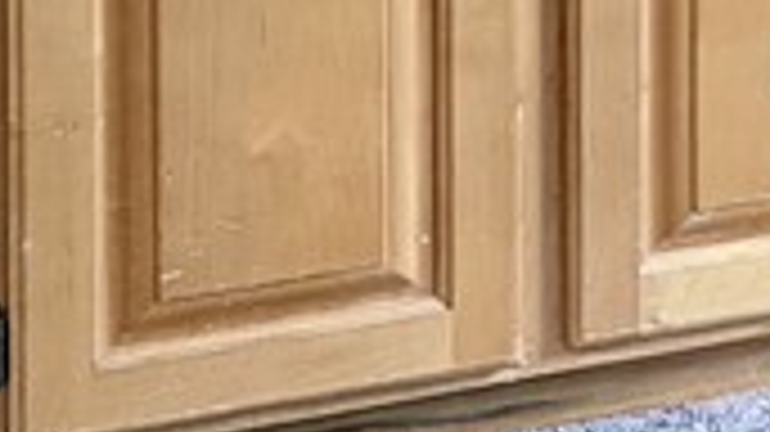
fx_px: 3469
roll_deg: -0.6
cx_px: 1405
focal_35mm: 170
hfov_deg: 11.7
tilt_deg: -3.8
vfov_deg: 6.4
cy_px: -976
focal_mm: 5.96
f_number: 1.6
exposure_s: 1/60
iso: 200
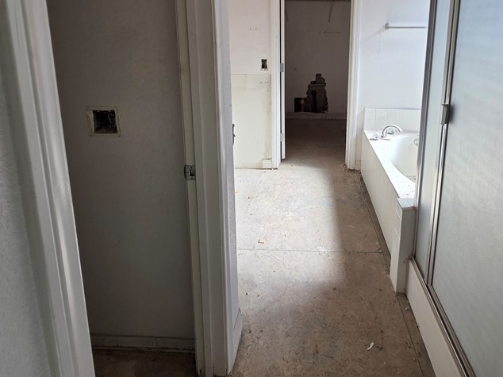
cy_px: 89
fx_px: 305
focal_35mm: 21
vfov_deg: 59.6
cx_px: 290
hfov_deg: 78.5
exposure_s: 1/347
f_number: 1.9
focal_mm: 2.2
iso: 40
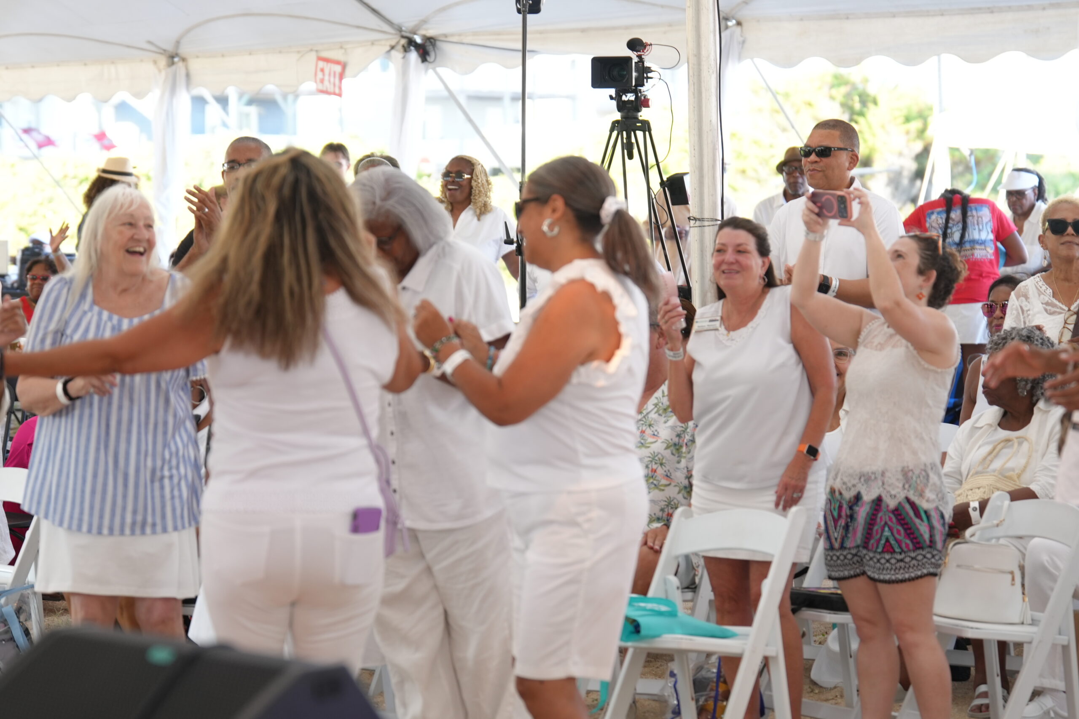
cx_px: 540
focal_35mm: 118
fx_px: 3537
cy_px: 360
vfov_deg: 11.6
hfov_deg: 17.3
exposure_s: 1/160
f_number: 2.8
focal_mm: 79
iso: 200
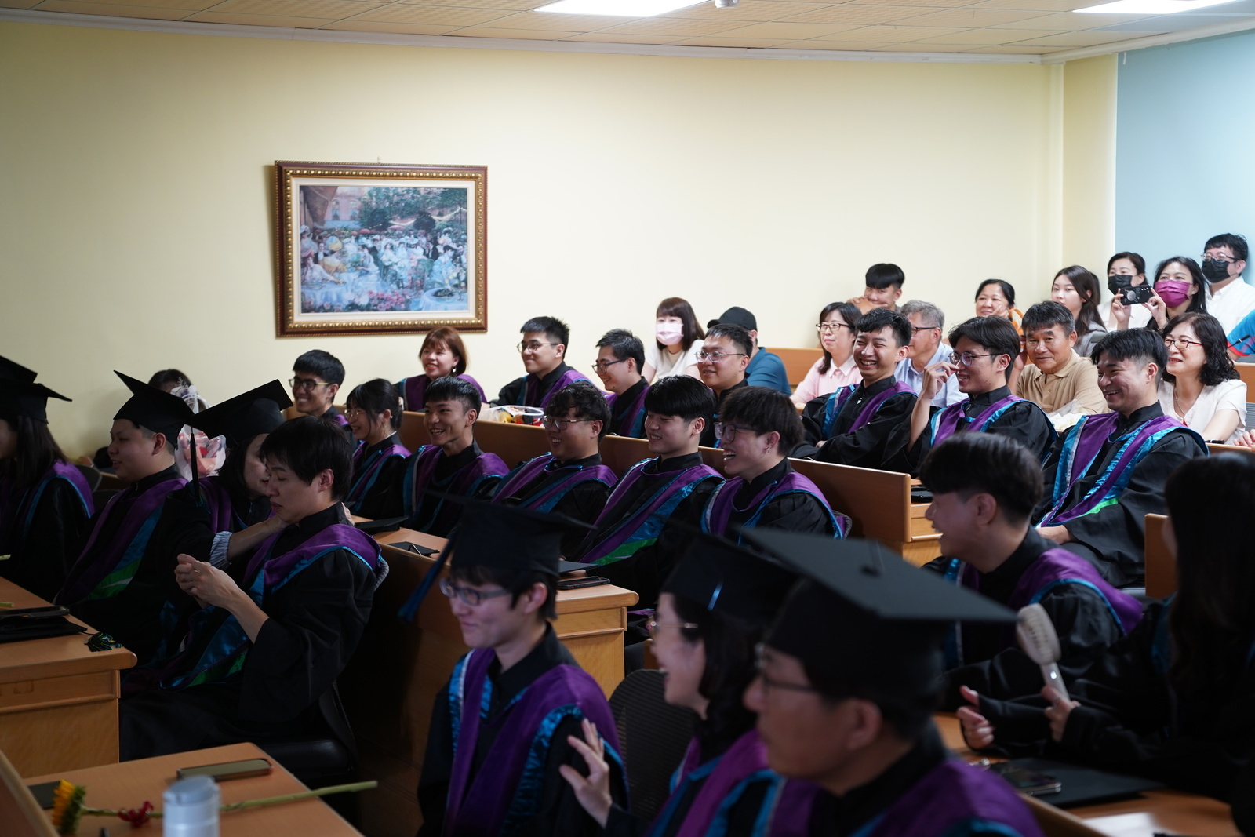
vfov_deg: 25.1
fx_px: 1883
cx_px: 628
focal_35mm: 54
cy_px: 418
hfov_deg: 36.9
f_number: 2.8
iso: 800
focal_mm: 54
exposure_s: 1/60
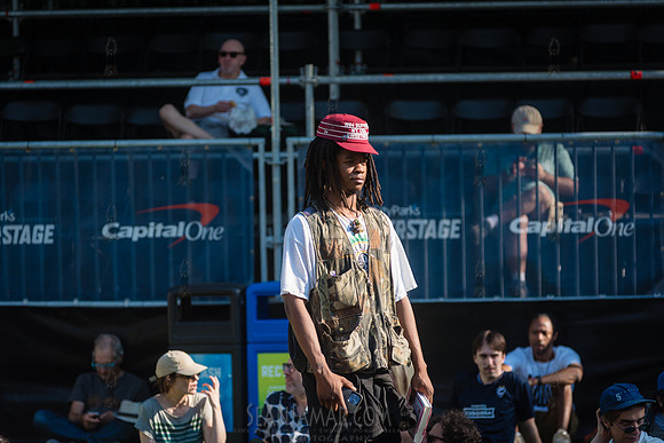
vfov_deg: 6.9
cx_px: 332
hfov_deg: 10.3
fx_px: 3690
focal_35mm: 200
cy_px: 222
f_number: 4.5
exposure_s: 1/1250
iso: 400
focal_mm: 200
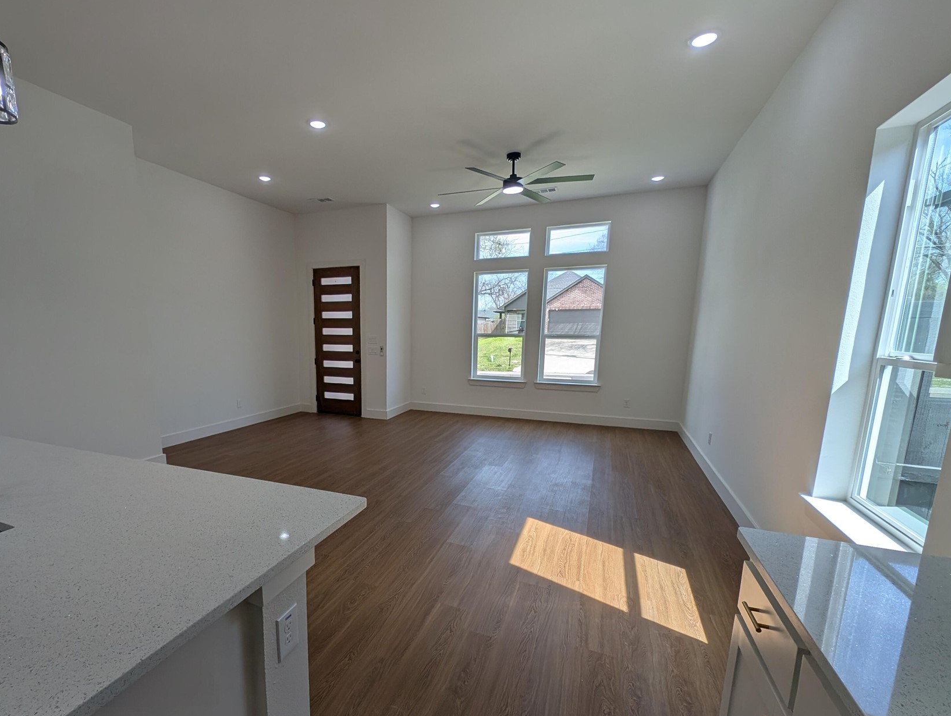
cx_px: 397
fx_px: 413
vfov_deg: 81.4
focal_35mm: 15
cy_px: 409
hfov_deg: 97.2
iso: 37
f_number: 1.95
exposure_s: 1/379
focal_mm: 2.23
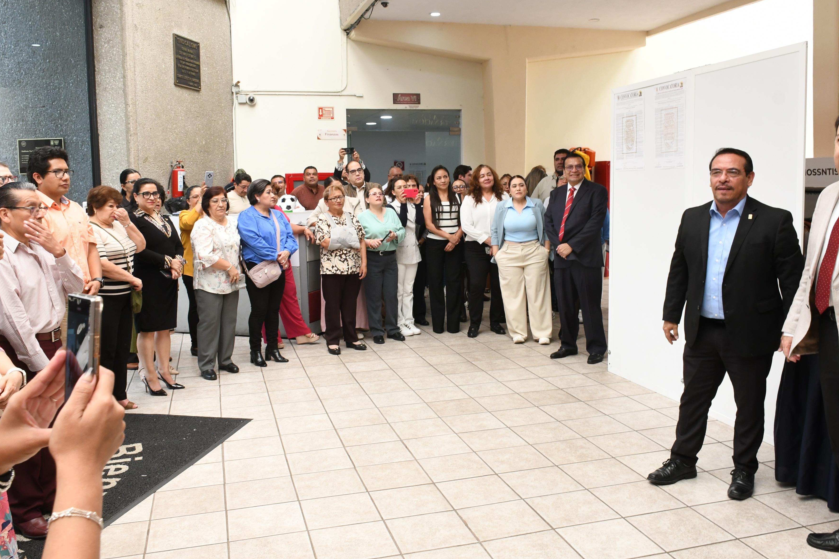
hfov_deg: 58.7
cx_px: 434
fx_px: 746
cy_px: 250
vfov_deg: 41.1
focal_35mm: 32
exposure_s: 1/100
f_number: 9
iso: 1000
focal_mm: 18
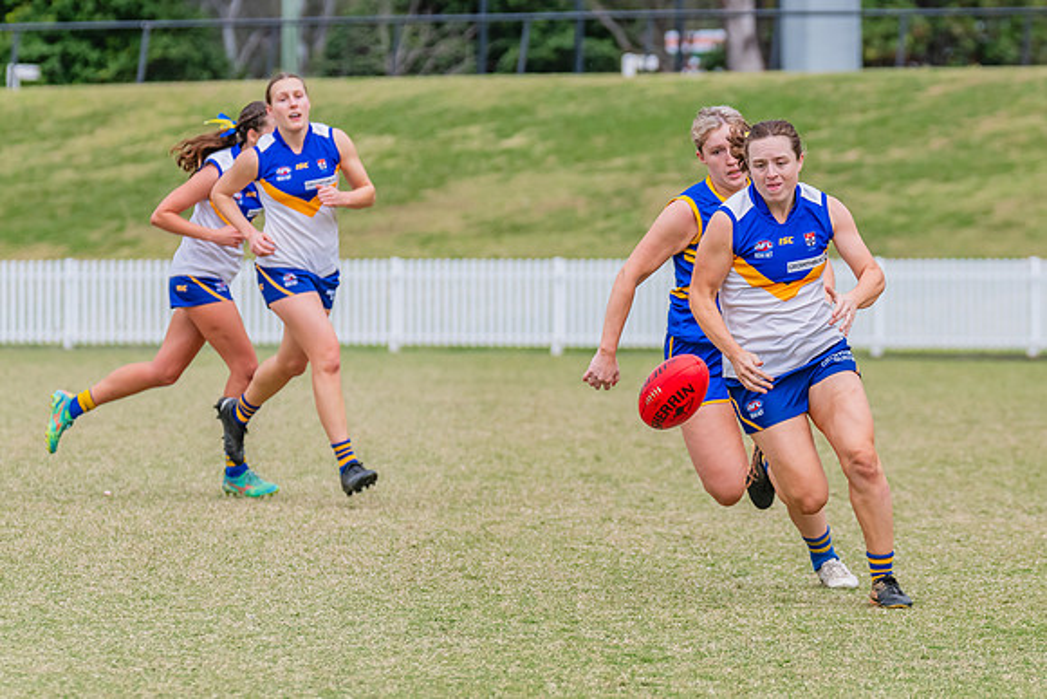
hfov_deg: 5.1
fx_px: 11648
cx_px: 757
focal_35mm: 400
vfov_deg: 3.4
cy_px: 402
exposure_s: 1/1250
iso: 800
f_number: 8
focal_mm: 270
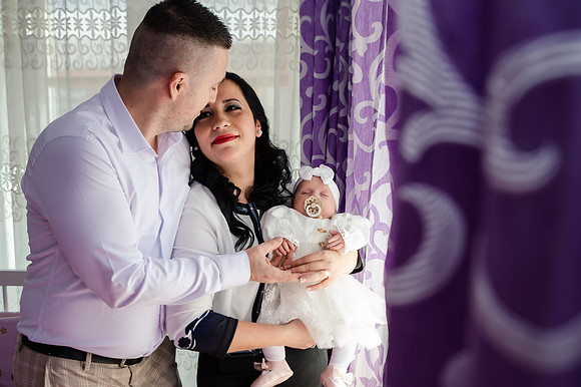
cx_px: 276
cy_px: 193
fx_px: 669
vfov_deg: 32.2
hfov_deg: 46.9
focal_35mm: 42
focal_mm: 38
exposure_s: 1/250
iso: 400
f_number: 4
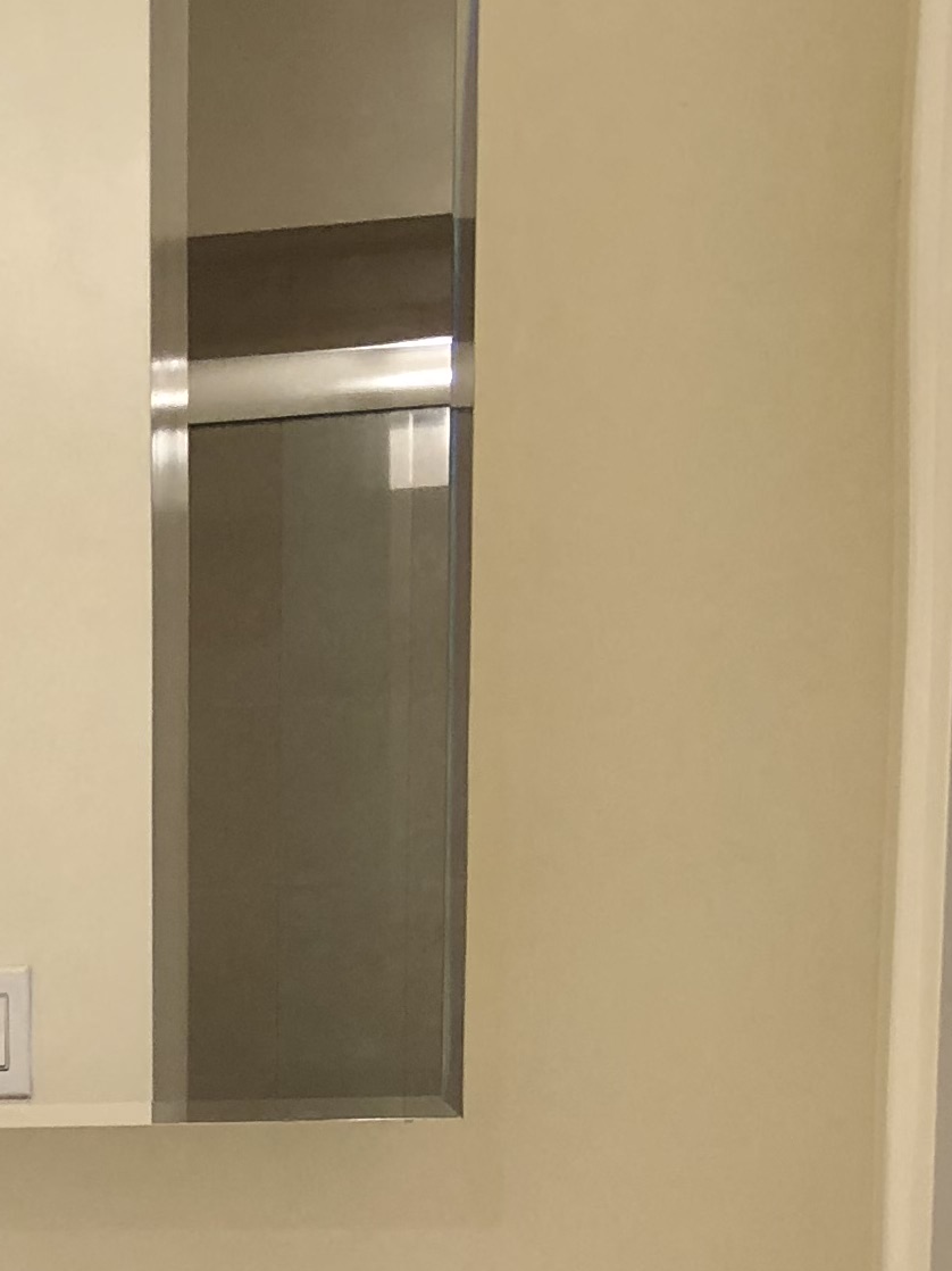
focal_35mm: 101
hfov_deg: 13.4
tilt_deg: -9.8
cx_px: -654
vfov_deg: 18.2
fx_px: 3705
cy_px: 1637
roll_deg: +3.7
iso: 40
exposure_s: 1/30
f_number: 1.8
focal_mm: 3.99
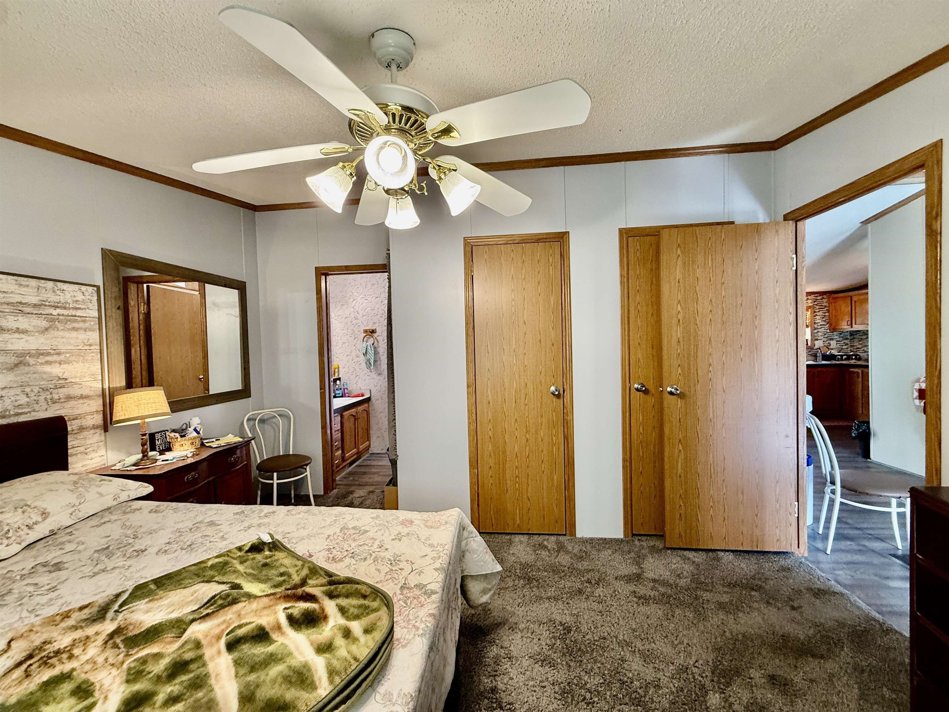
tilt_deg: -0.4
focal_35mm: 14
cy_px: 356
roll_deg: +2.2
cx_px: 474
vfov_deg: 85.7
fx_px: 384
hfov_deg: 102.1
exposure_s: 1/60
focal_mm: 2.22
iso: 250
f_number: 2.2
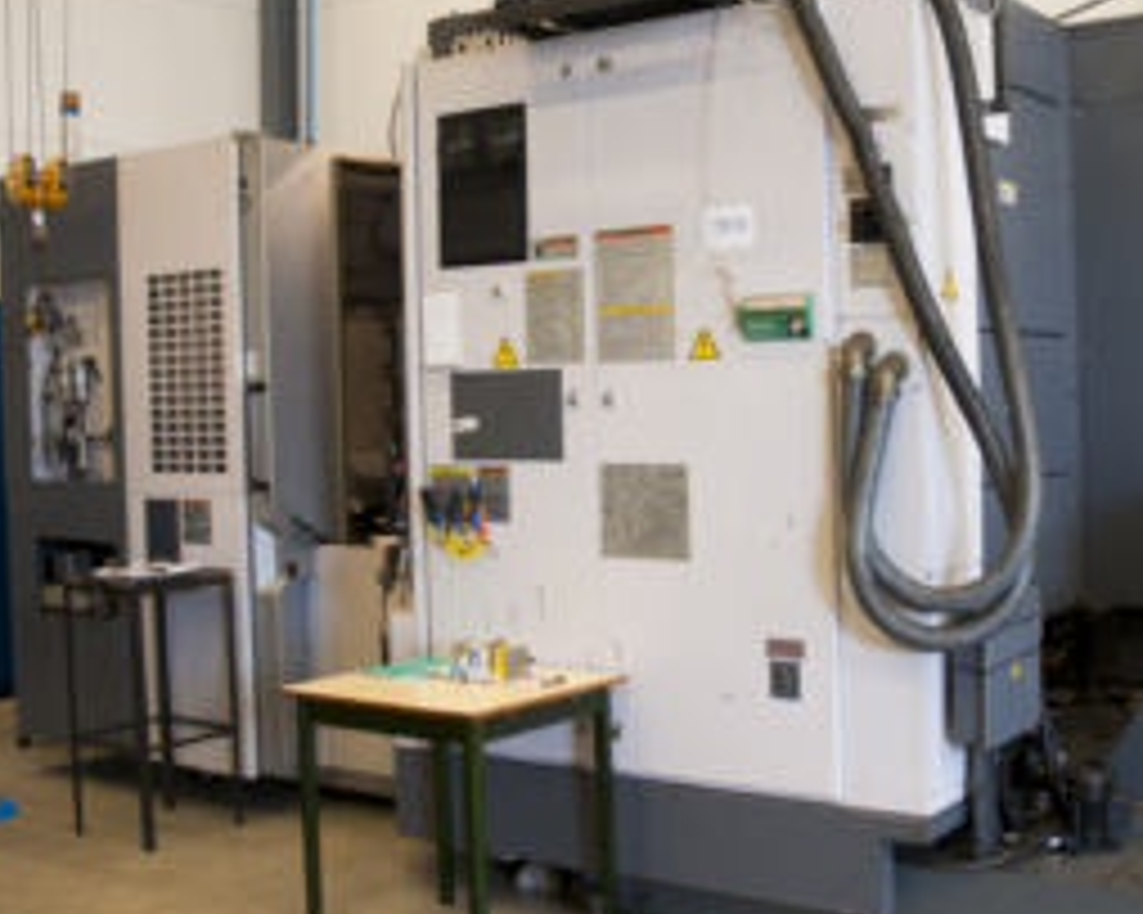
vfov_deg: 33.4
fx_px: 1522
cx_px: 688
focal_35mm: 45
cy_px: 396
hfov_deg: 41.0
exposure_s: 1/13
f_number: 3.5
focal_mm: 18
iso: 200
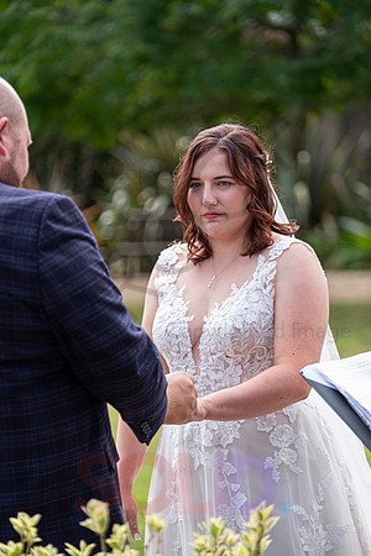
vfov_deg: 12.9
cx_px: 186
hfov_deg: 8.6
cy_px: 278
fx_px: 2458
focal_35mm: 159
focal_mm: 106
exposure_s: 1/1000
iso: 200
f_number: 2.8
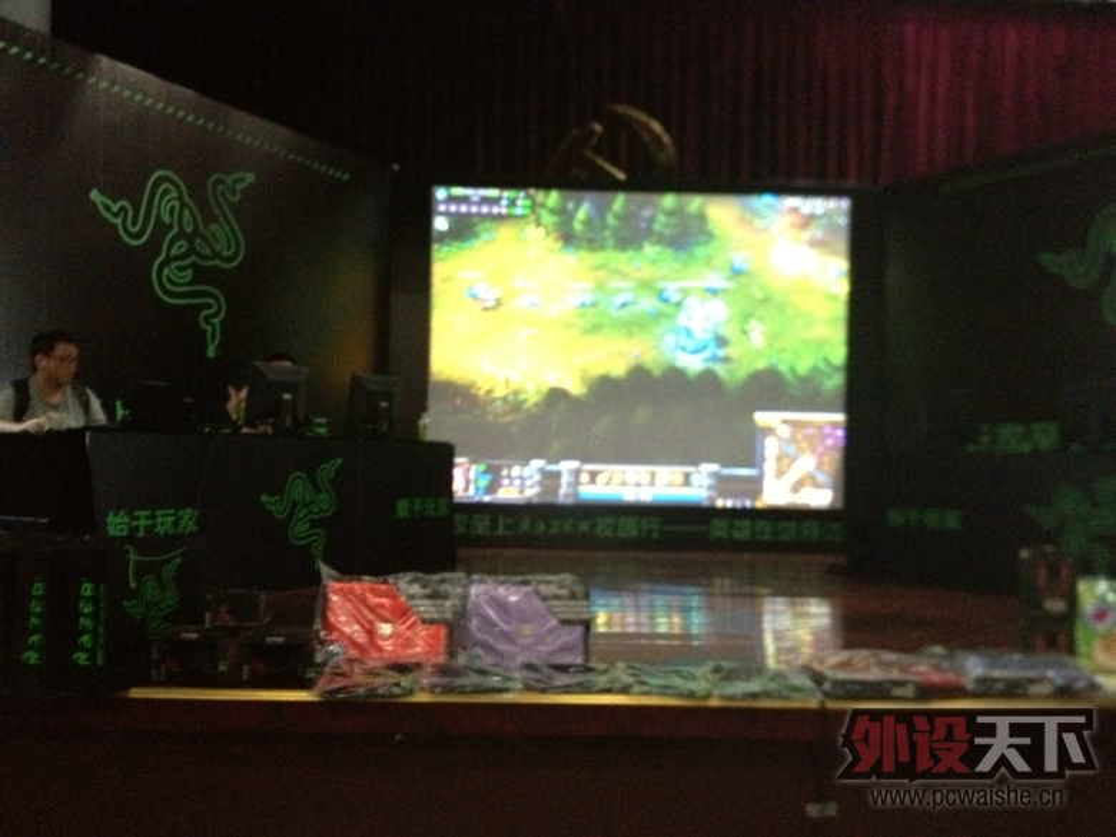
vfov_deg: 40.7
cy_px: 418
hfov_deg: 52.6
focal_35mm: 35
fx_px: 1128
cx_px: 558
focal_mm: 4.28
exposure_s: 1/15
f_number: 2.4
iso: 800
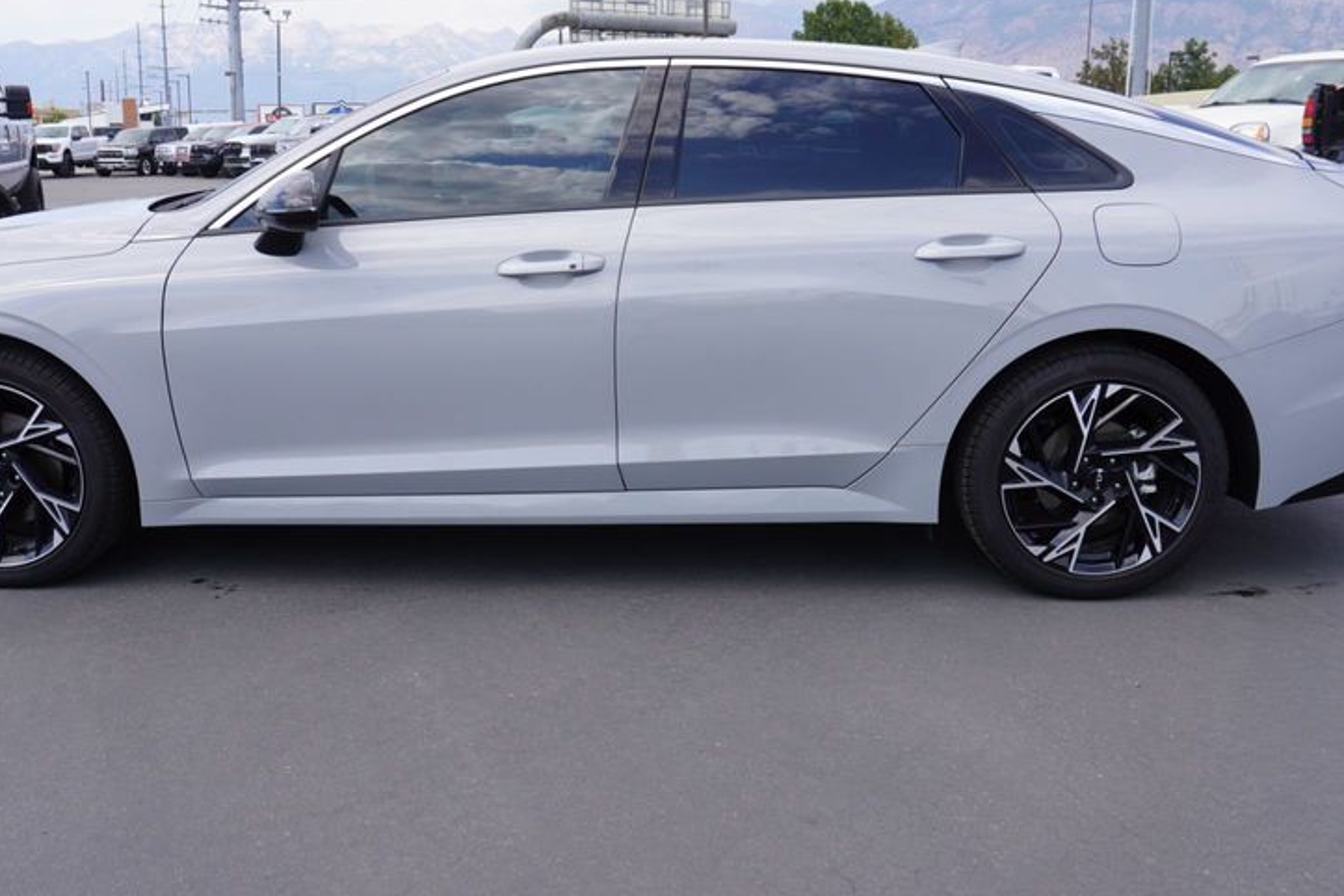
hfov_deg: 55.6
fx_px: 1269
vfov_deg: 38.8
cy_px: 402
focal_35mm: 34
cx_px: 587
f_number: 9
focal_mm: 16
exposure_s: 1/125
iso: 100
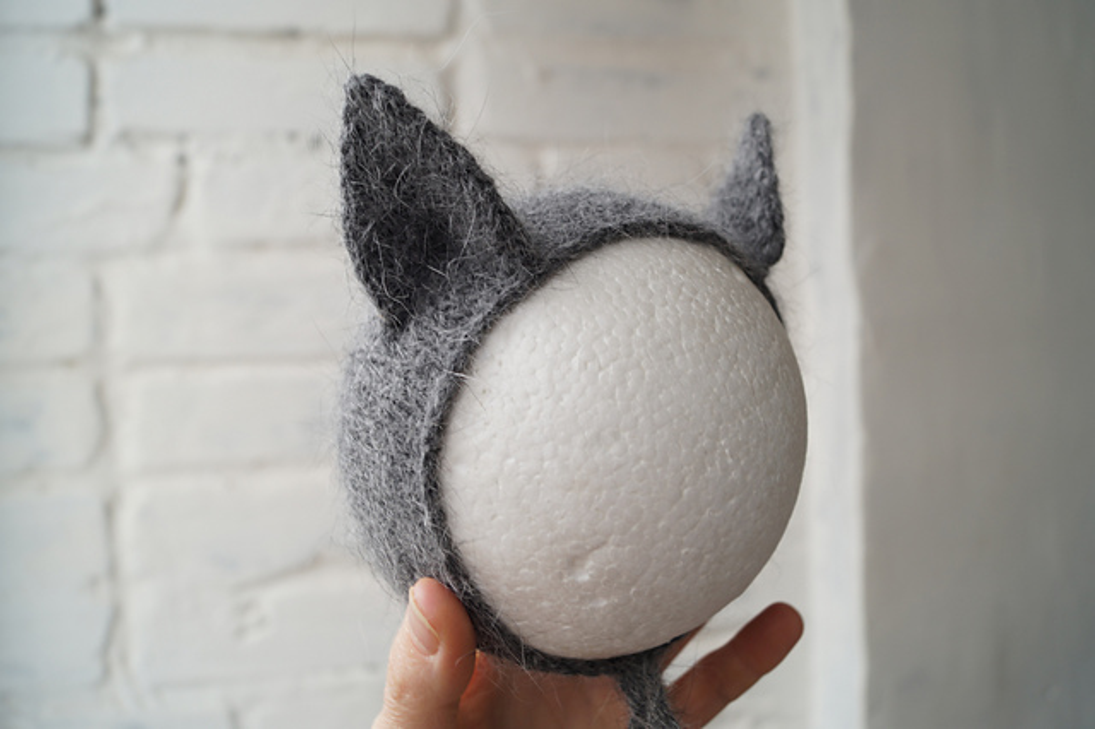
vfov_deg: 43.6
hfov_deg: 62.0
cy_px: 364
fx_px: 912
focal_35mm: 30
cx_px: 548
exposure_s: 1/6
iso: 100
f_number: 4.5
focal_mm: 20
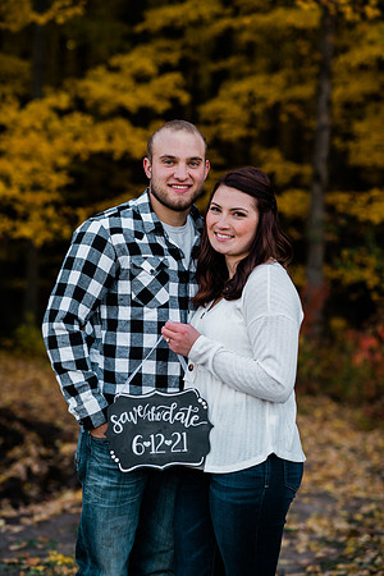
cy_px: 288
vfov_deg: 23.9
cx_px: 192
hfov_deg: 16.1
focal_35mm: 85
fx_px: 1360
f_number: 2.8
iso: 320
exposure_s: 1/200
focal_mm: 85
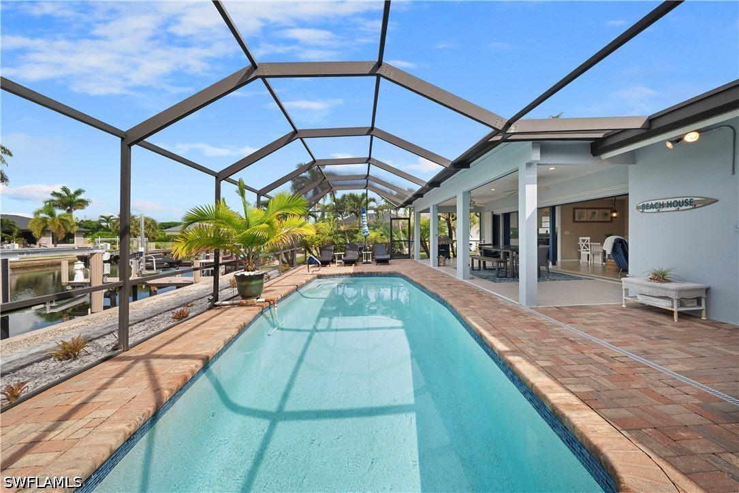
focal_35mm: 12
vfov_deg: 90.0
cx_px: 370
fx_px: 246
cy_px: 246
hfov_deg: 112.6
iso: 2000
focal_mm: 12
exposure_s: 1/400
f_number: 11
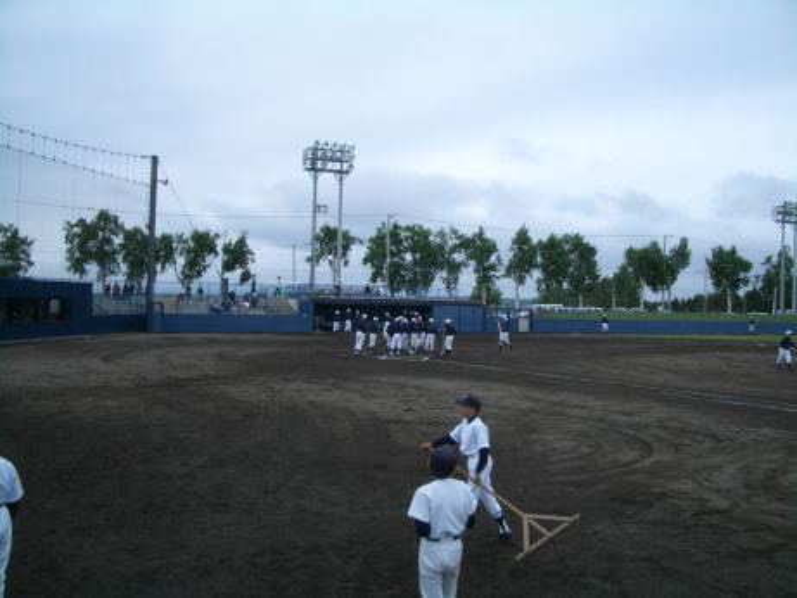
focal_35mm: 35
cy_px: 299
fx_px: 806
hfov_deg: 52.6
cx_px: 398
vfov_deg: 40.7
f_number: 4.3
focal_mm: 5.8
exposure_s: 1/320
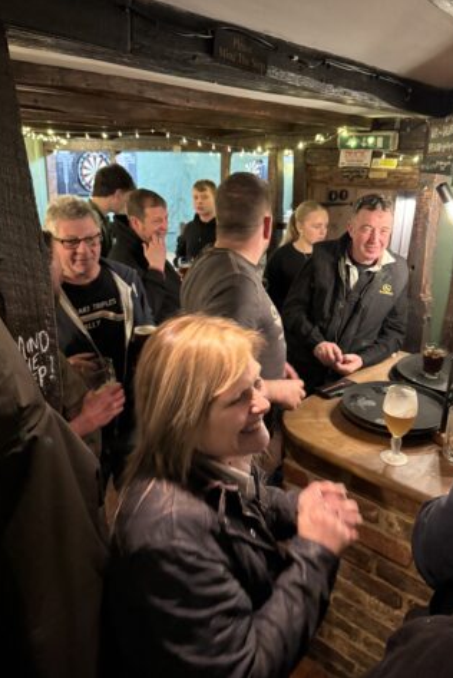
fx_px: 490
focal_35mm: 26
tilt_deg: -18.0
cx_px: 255
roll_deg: -1.2
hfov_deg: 49.5
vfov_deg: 69.3
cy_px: 326
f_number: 1.78
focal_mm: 6.76
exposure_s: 1/33
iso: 1000
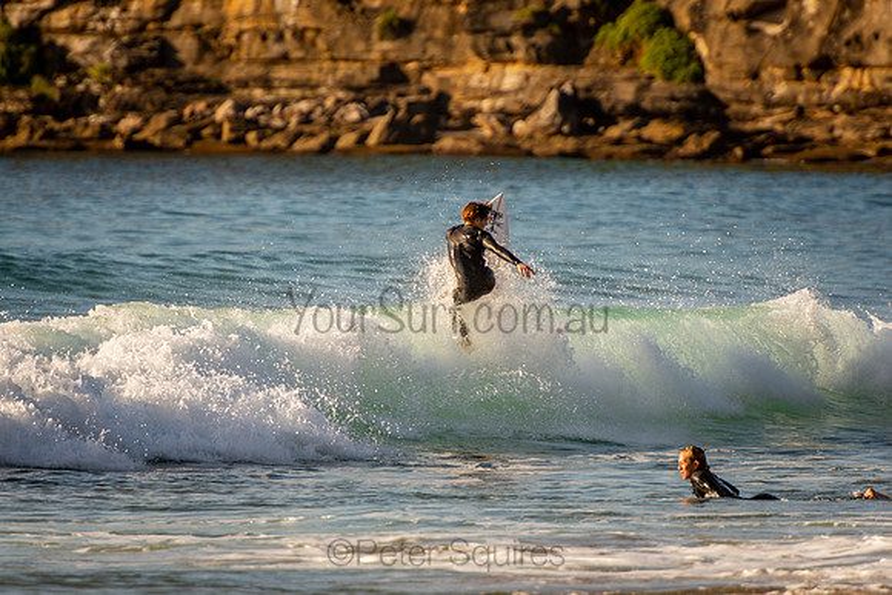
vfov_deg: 2.3
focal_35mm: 600
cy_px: 298
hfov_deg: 3.4
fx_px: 14869
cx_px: 446
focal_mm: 400
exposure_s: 1/1250
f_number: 5.6
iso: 360
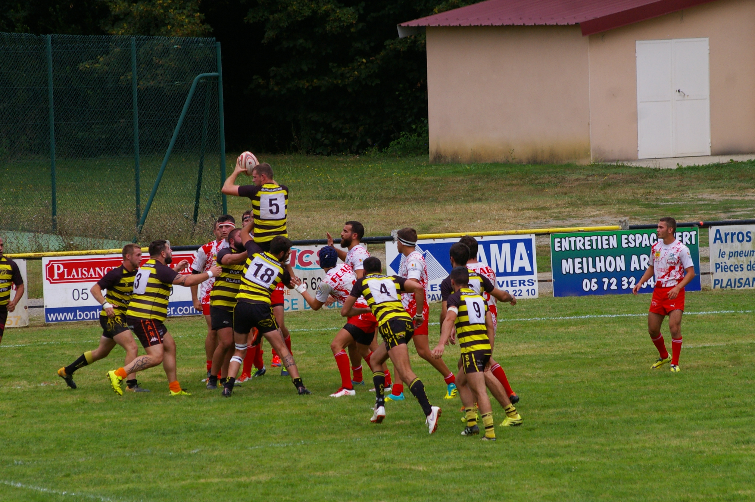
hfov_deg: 6.0
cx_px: 389
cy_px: 240
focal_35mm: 342
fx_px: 7166
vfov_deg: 4.0
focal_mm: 190
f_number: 8
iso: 400
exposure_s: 1/500
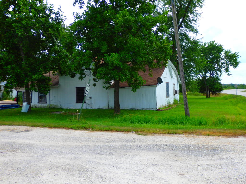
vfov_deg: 46.8
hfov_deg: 60.0
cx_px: 123
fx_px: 213
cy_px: 92
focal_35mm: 30
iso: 100
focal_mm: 5.5
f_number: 3.3
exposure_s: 1/500
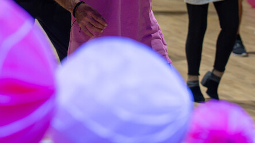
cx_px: 65
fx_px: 1217
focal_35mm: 180
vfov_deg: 6.7
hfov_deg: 11.9
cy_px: -47
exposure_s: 1/200
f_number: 4
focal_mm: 75
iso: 2000
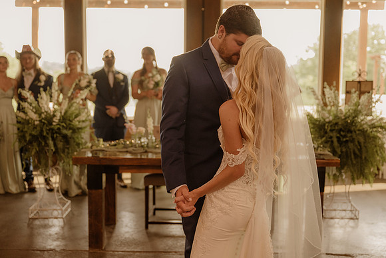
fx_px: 532
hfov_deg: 39.9
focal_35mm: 50
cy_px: 129
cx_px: 193
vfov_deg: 27.2
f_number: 2.8
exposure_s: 1/250
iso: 1000
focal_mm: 46
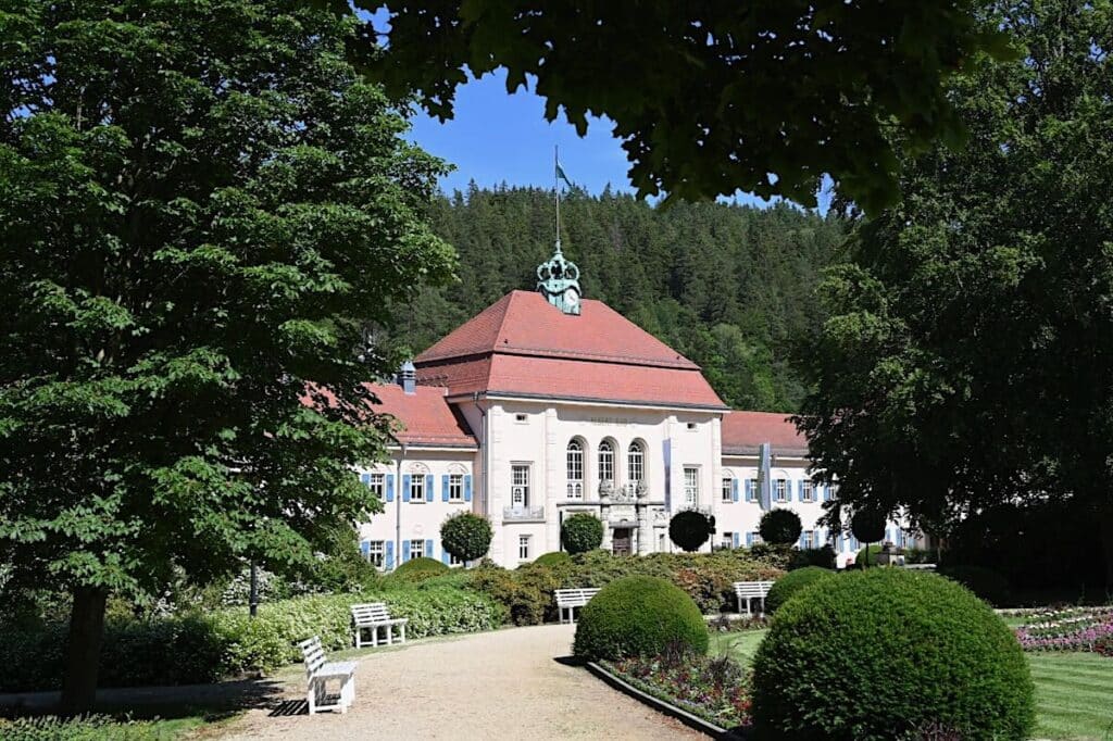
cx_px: 556
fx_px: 1174
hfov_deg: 50.7
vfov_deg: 35.0
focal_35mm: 38
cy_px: 370
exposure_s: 1/320
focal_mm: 38
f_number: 7.1
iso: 100
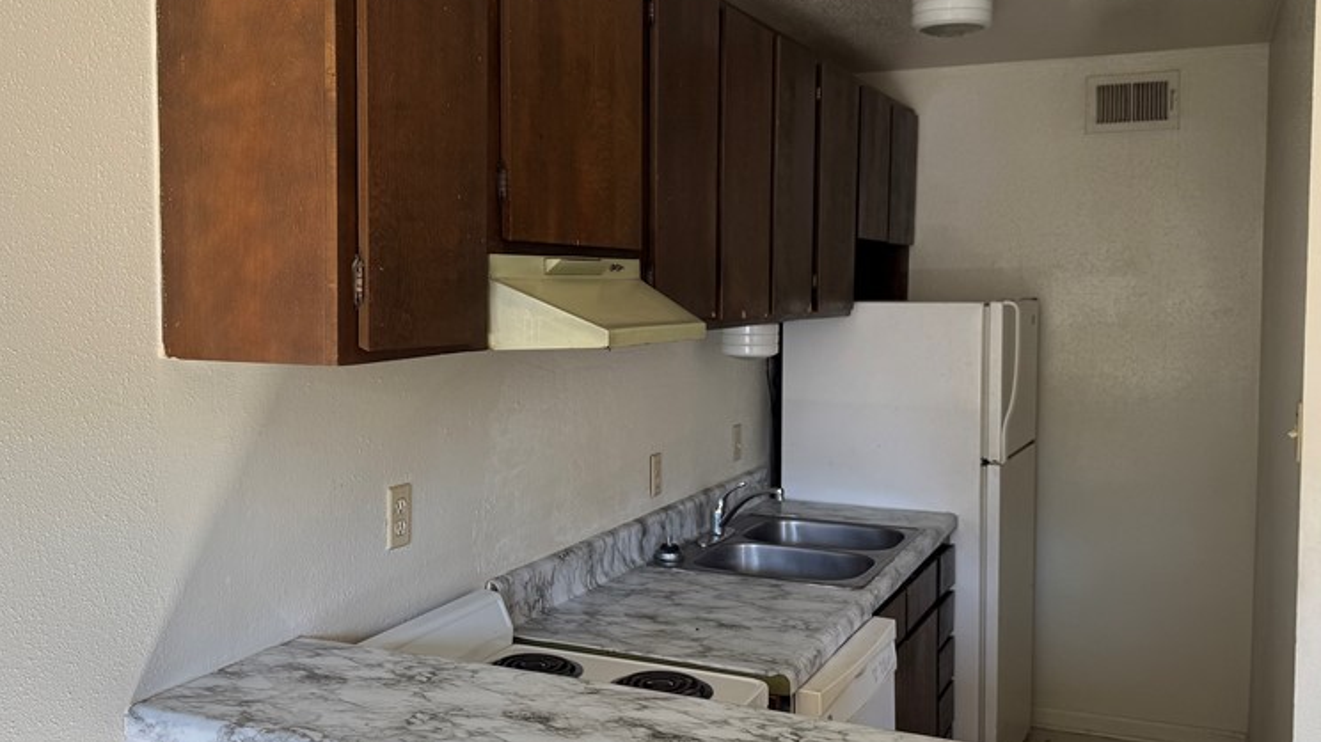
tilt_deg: -2.8
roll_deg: -1.3
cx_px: 582
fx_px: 1261
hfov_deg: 55.2
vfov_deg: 32.8
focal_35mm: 36
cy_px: 343
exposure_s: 1/121
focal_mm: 6.76
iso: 80
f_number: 1.78
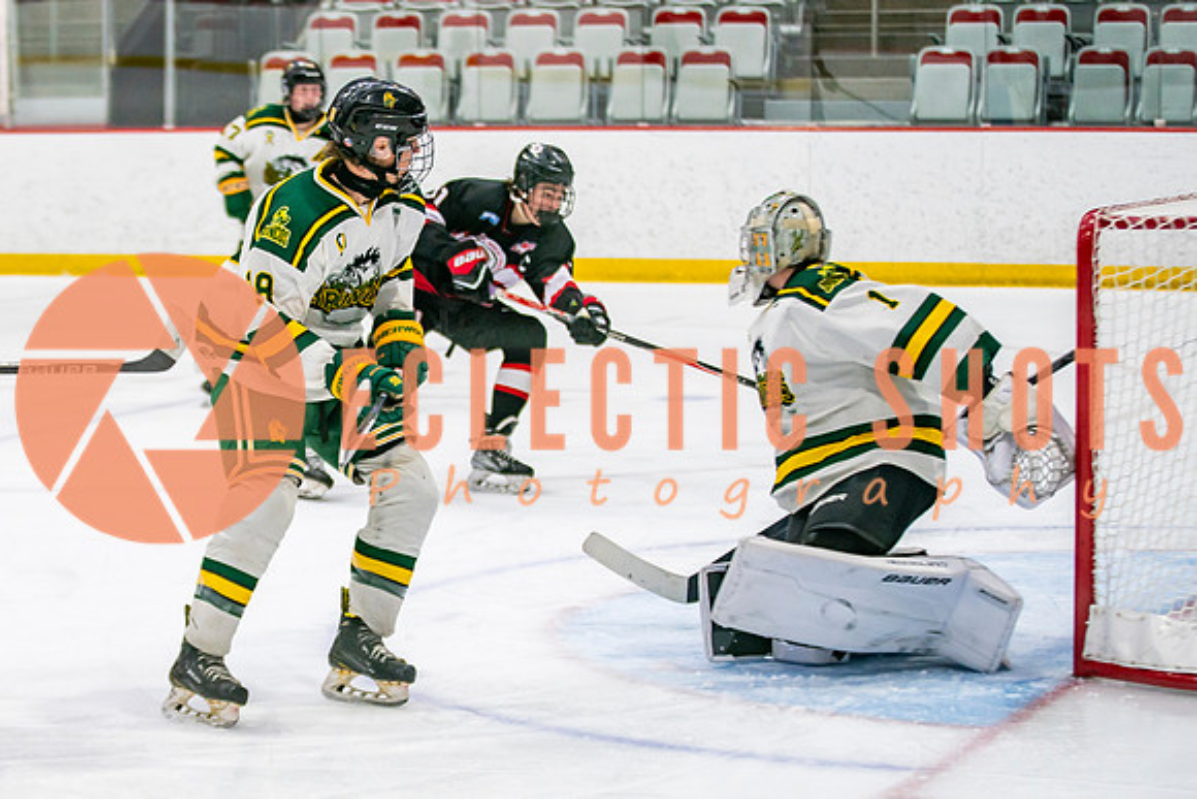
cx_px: 243
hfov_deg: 17.4
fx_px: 3875
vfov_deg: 11.8
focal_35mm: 117
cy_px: 458
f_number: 2.8
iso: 640
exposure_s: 1/640
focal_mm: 70
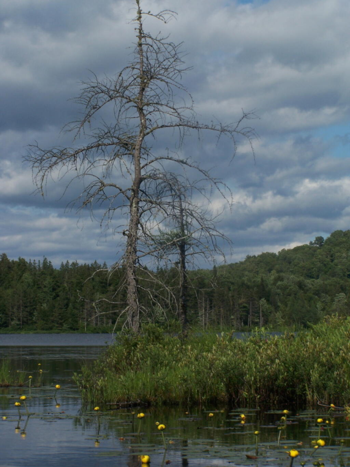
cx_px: 175
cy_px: 234
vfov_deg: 20.9
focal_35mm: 94
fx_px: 1267
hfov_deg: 15.7
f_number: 6.3
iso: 80
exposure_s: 1/640
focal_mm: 15.6
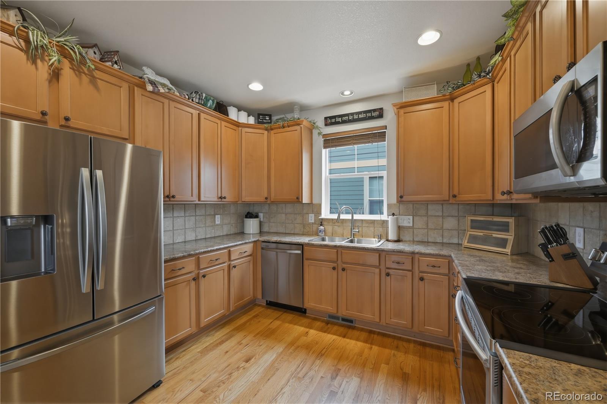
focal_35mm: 14
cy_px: 202
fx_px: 236
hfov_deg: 104.3
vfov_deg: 81.2
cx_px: 304
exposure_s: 1/20
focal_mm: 14
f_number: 11
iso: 320
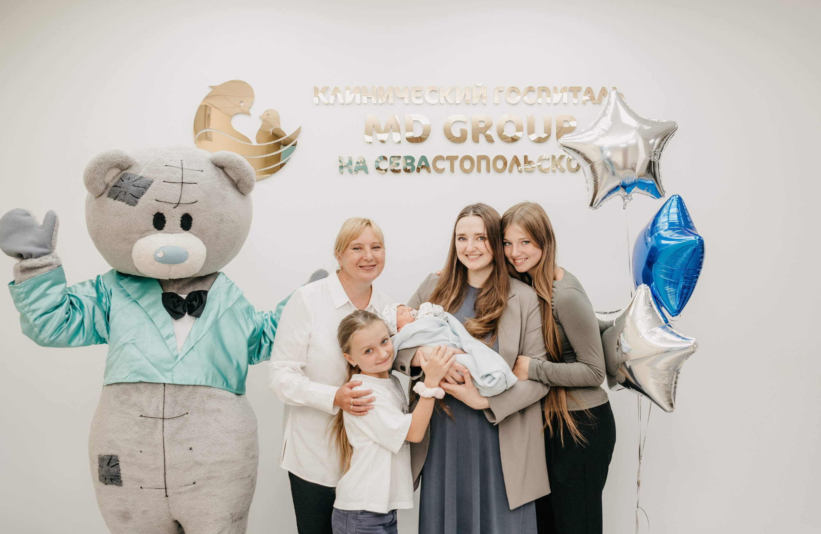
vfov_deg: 38.4
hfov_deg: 56.0
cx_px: 486
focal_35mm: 34
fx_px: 767
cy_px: 257
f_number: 3.5
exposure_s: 1/160
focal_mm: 27
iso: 320
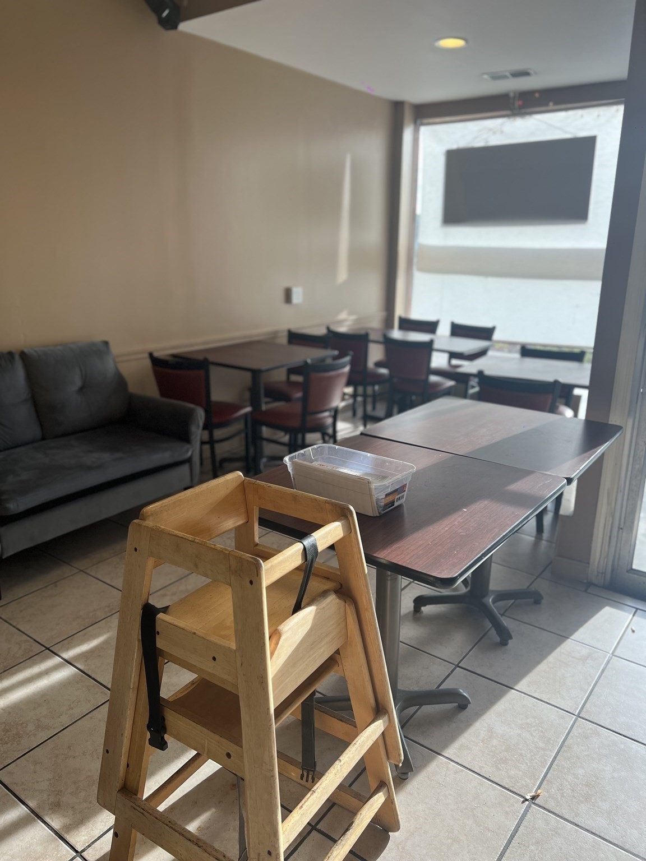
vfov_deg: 67.3
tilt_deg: -15.9
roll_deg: -0.3
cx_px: 323
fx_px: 647
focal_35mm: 26
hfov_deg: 53.1
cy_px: 430
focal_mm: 5.7
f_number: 1.5
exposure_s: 1/339
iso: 50
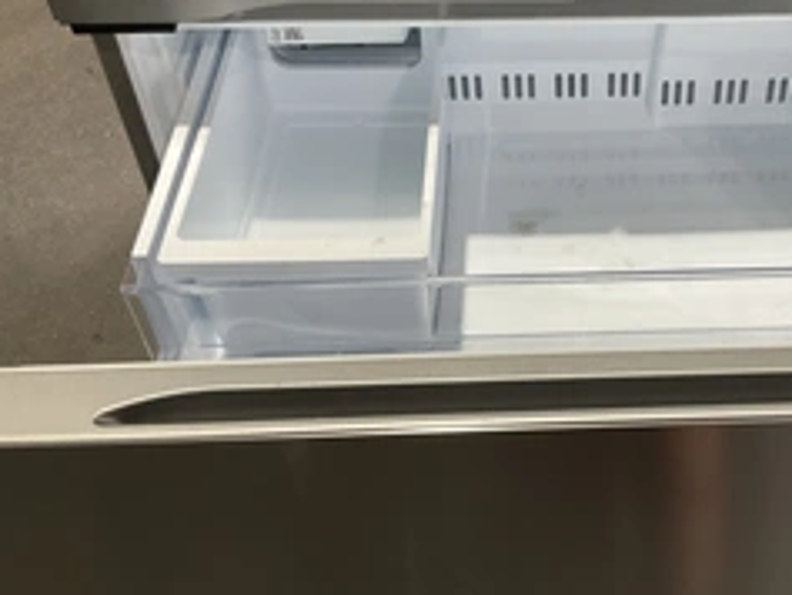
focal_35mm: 49
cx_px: 602
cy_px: 254
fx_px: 1122
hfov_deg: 37.8
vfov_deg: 29.7
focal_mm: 3
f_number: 1.8
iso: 64
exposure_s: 1/110
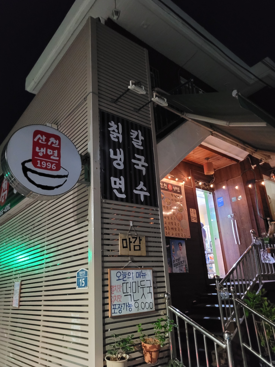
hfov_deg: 51.4
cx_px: 139
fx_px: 286
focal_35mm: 27
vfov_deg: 65.3
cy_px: 187
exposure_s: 1/24
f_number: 1.8
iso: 1250
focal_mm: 5.4
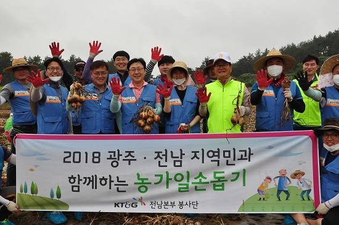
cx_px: 170
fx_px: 339
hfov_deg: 53.2
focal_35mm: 36
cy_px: 112
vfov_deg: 36.8
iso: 800
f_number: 11
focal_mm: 24
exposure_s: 1/500
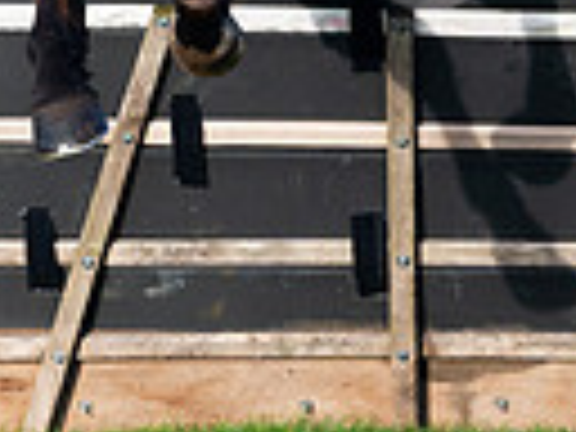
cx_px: 208
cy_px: -439
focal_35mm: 950
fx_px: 15808
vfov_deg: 1.6
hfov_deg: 2.1
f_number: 3.5
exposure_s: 1/2500
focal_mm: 175
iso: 320
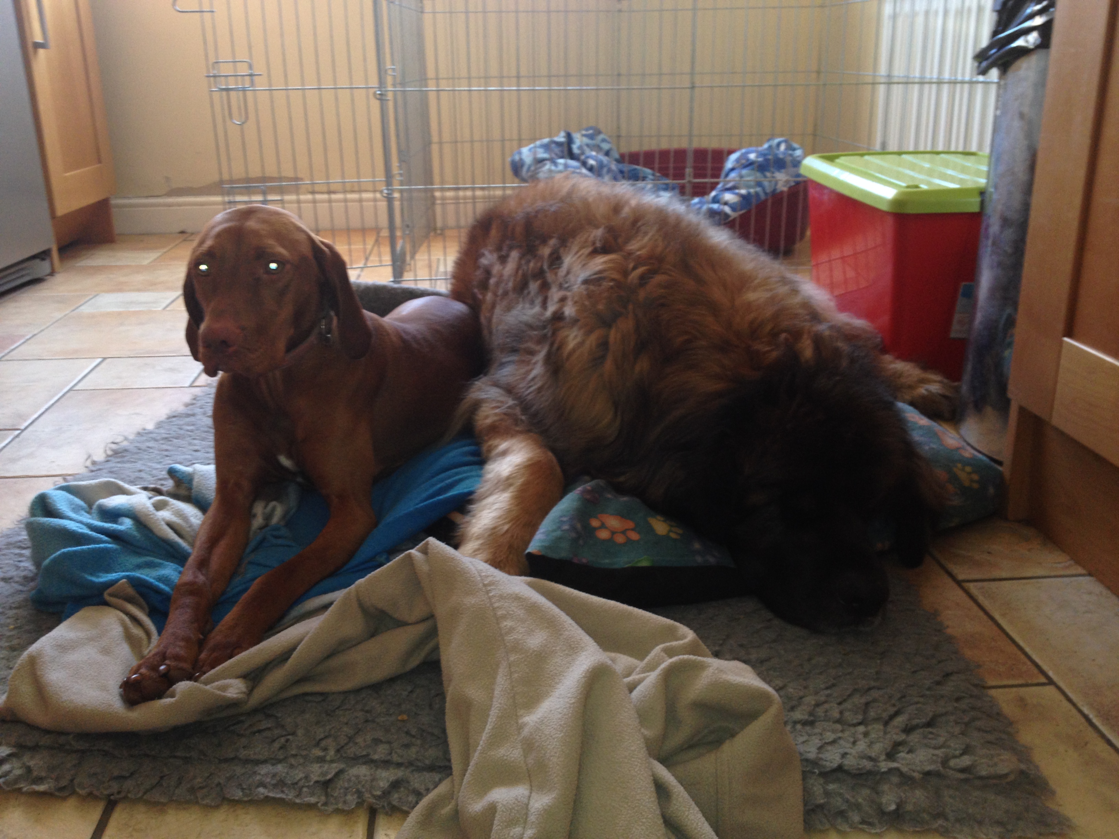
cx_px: 560
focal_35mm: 35
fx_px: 1131
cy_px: 420
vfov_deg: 40.7
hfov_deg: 52.6
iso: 80
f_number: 2.4
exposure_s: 1/20
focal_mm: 4.28
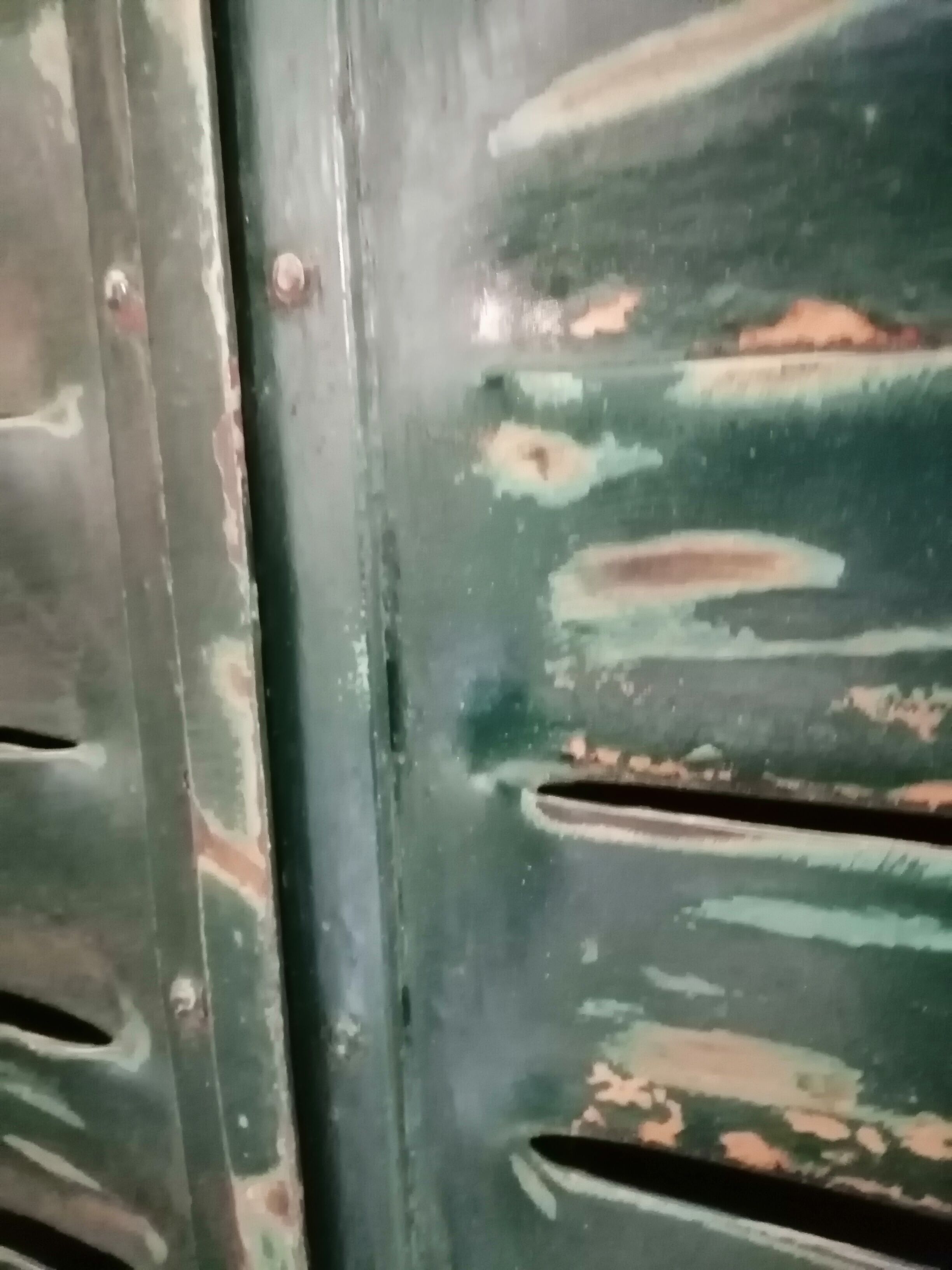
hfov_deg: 53.1
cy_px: 635
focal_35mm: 26
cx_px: 476
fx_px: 953
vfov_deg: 67.3
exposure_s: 1/12.5
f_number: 1.8
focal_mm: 3.62
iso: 2500
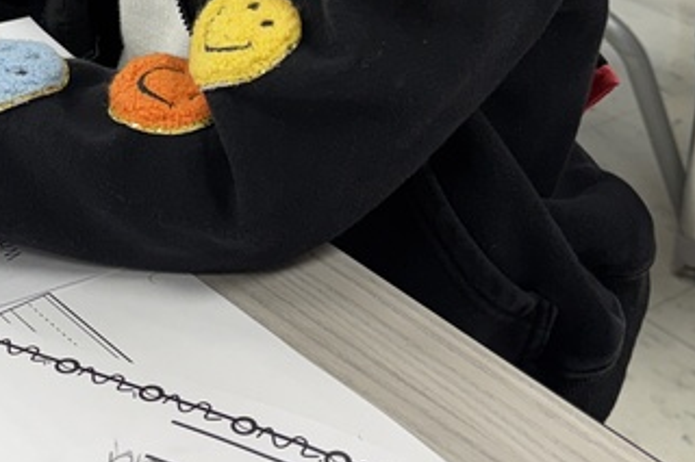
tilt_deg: -22.4
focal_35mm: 80
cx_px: 215
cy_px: -48
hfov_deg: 25.2
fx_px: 1544
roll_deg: +0.1
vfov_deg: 16.5
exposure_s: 1/120
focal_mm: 6.76
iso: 125
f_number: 1.78
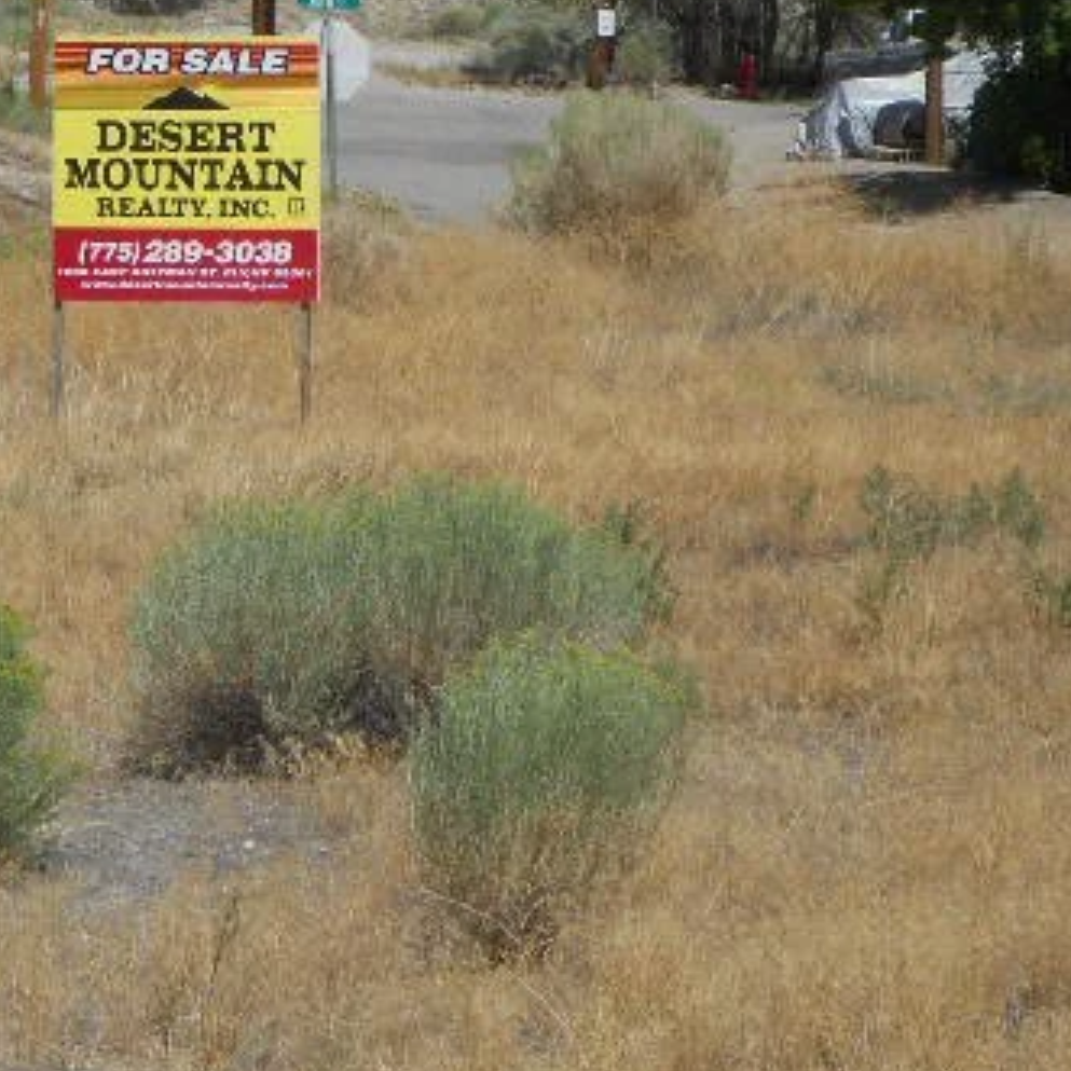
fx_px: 5916
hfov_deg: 10.3
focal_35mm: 169
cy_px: 366
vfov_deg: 10.3
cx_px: 165
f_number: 5.5
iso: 80
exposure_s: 1/640
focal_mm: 17.6
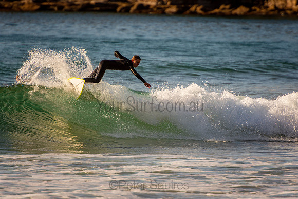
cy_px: 100
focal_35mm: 600
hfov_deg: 3.4
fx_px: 4968
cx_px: 149
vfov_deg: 2.3
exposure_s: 1/1250
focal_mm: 400
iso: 320
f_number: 5.6
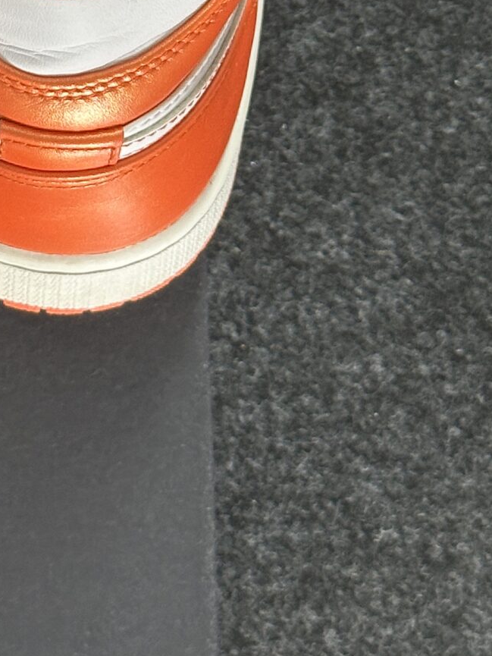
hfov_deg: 10.2
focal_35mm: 142
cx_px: -143
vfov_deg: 13.3
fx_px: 2690
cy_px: -234
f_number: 1.78
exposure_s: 1/33
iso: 200
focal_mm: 6.86
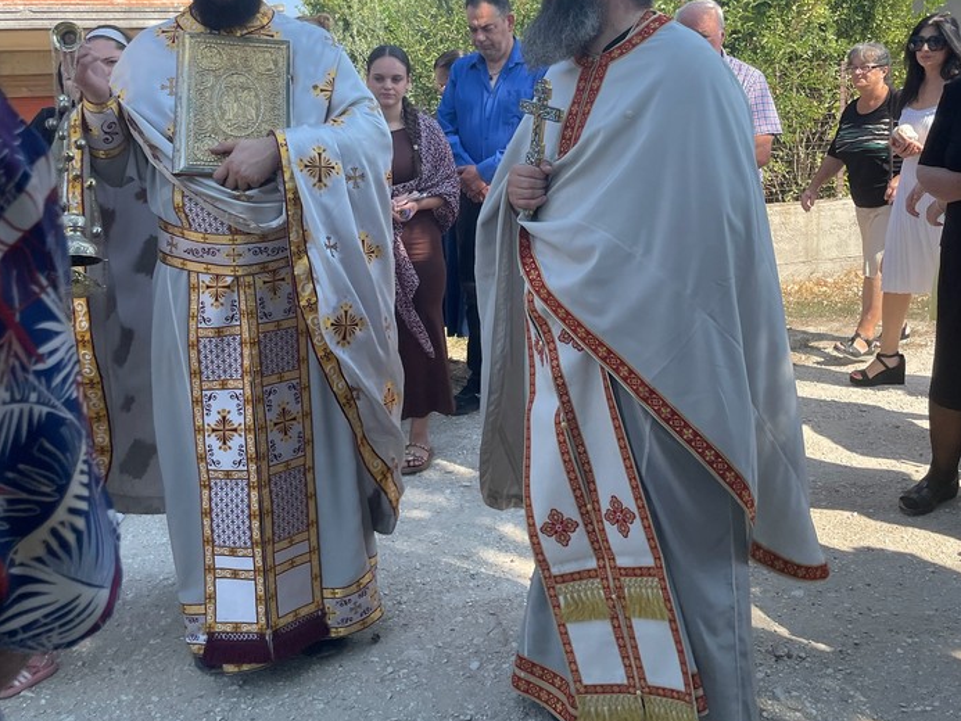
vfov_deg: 39.7
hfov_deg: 52.6
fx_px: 972
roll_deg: +2.4
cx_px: 483
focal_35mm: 35
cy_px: 191
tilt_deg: -5.7
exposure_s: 1/1511
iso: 32
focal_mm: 4.2
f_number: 1.6
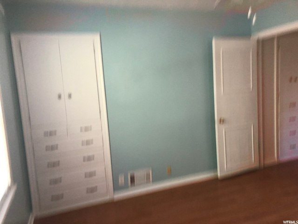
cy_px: 112
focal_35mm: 28
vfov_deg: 49.7
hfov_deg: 63.4
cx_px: 149
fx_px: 241
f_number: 1.8
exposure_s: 1/17
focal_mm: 3.99
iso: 40
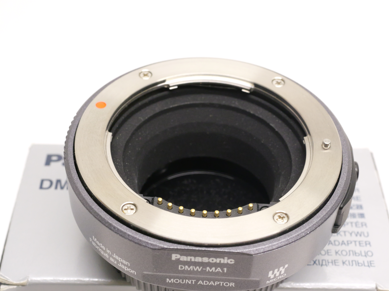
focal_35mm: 64
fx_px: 719
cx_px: 205
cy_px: 148
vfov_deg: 22.9
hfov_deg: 30.3
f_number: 8
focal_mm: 30
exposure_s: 1/60
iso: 3200
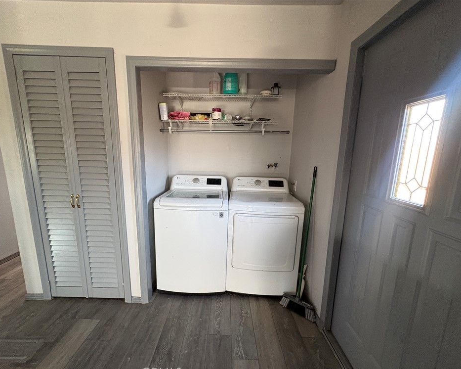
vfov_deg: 84.0
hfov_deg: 96.8
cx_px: 223
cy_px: 189
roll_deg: -1.4
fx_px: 205
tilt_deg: -9.4
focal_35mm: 15
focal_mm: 2.22
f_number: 2.2
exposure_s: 1/60
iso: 320
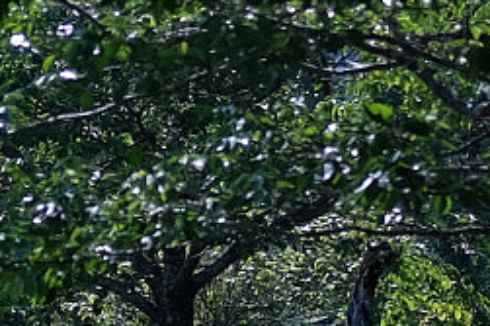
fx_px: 4597
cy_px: 31
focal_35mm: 338
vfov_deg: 4.1
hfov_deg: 6.1
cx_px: -23
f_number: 2
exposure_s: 1/3800
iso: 200
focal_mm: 35
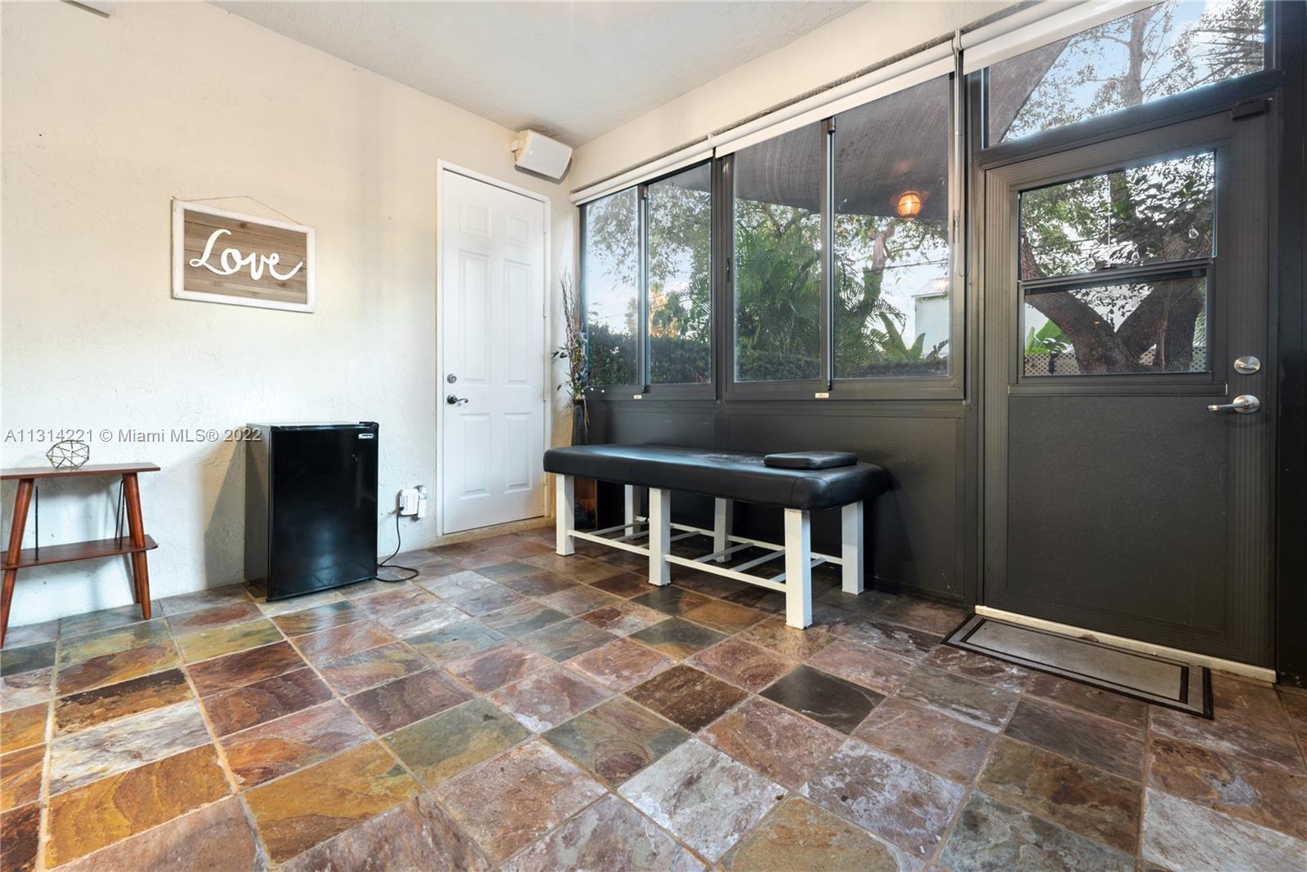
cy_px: 436
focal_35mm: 14
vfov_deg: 81.3
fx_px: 508
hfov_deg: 104.2
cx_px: 654
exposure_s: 20
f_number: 11
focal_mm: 14
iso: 100
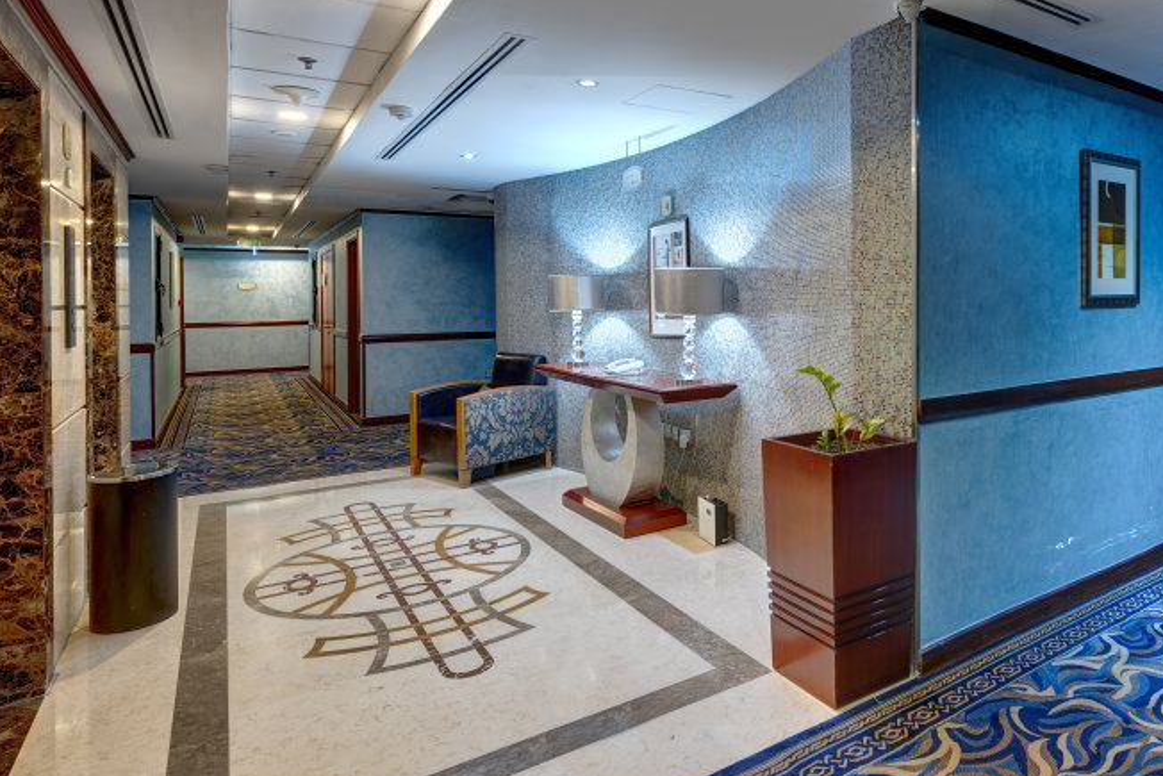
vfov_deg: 56.9
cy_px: 317
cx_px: 785
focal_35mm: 22
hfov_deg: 75.8
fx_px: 711
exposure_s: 2
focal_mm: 14
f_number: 8
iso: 100
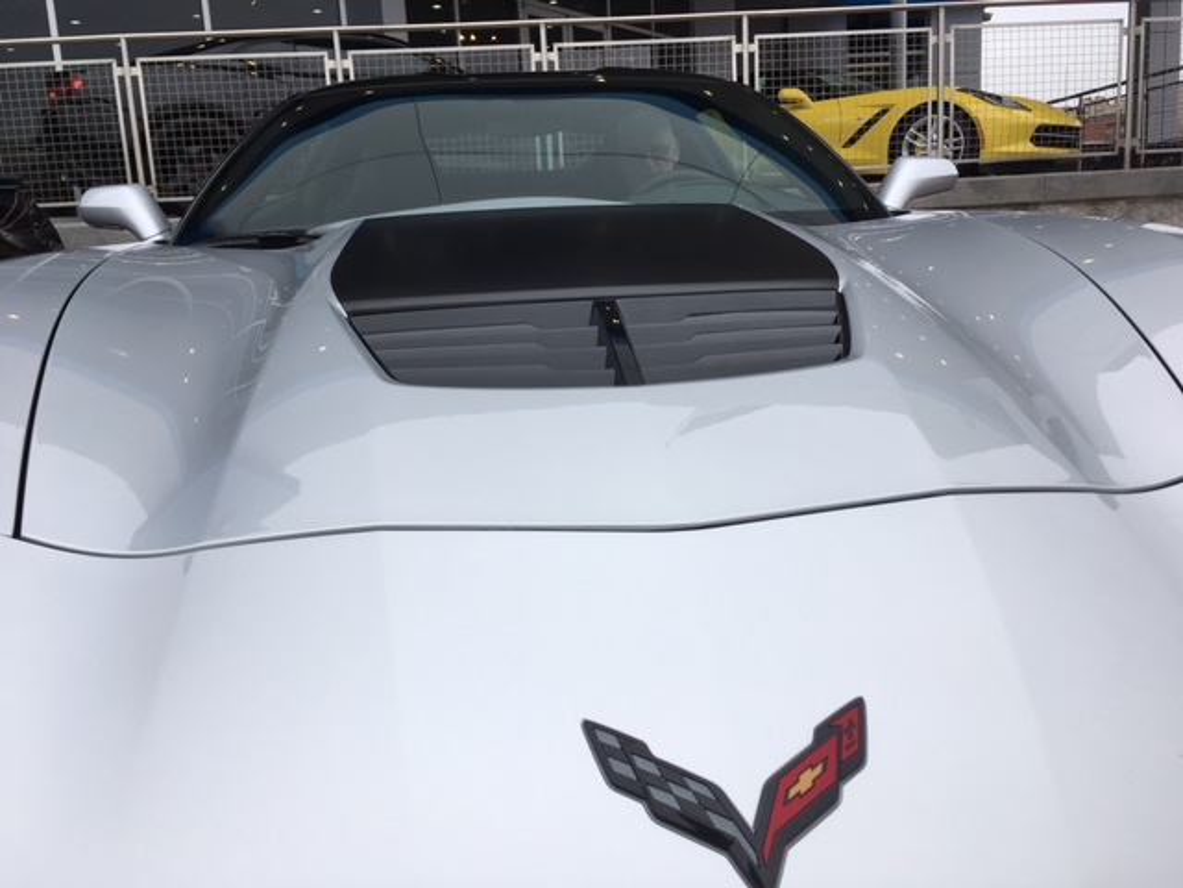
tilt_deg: -10.8
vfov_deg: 48.2
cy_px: 444
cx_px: 592
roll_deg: +3.0
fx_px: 991
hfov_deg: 61.7
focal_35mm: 29
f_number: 2.2
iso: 25
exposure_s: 1/403
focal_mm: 4.15
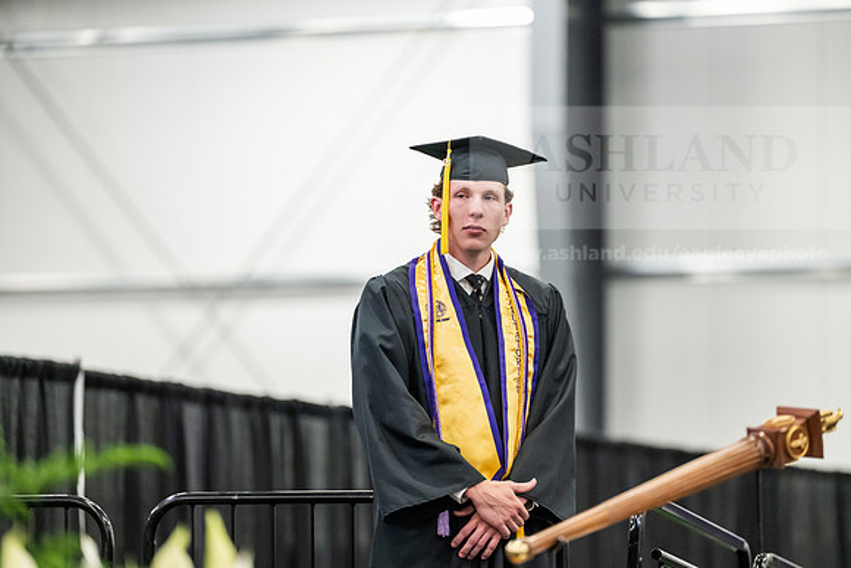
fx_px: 4729
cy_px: 284
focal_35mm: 200
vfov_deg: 6.9
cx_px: 426
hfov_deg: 10.3
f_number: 3.2
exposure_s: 1/200
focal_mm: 200
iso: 2500
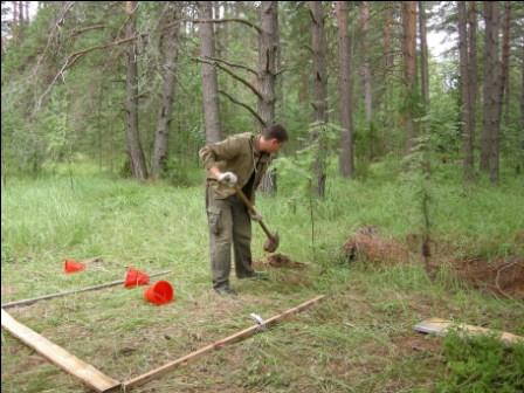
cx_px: 262
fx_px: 545
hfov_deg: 51.4
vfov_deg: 39.7
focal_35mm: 36
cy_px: 196
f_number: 3
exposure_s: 1/59.1
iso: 64
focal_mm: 7.5
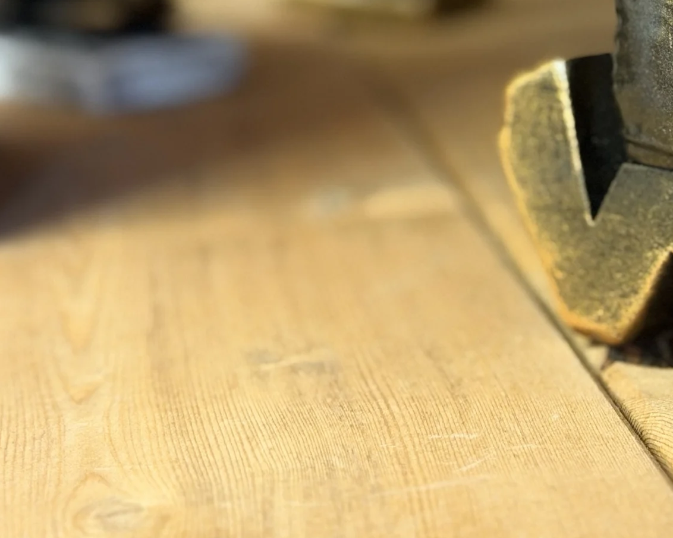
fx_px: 2111
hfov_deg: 17.5
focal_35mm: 106
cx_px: 725
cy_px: -30
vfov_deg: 14.2
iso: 800
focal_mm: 6.76
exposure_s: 1/25
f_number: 1.78
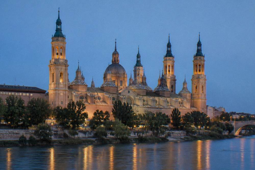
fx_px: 248
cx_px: 128
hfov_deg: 54.5
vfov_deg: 37.8
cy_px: 85
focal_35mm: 35
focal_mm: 35
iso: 400
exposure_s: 1/500
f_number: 7.1
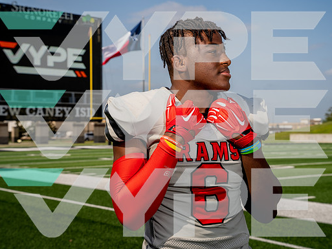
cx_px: 163
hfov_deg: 31.2
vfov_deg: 23.7
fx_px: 595
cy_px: 124
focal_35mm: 62
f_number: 7.1
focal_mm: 57
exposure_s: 1/250
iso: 100
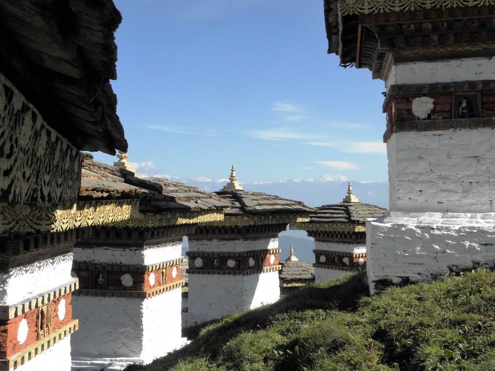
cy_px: 186
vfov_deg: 31.5
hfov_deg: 41.2
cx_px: 248
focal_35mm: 46
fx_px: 658
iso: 64
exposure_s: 1/250
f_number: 5.6
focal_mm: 8.19
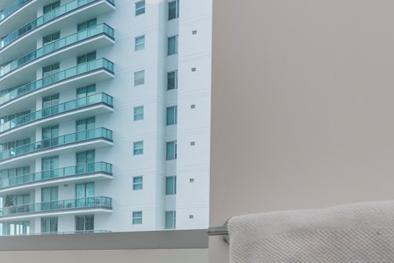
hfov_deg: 34.1
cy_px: 263
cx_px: -83
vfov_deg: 27.6
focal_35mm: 46
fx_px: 503
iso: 100
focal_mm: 14
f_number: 7.1
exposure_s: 1/50
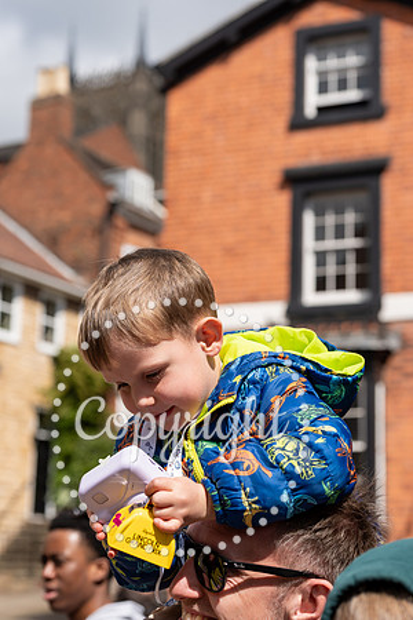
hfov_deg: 19.5
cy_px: 310
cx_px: 206
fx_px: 1204
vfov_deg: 28.8
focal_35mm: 70
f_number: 5
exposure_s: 1/1000
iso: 125
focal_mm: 70
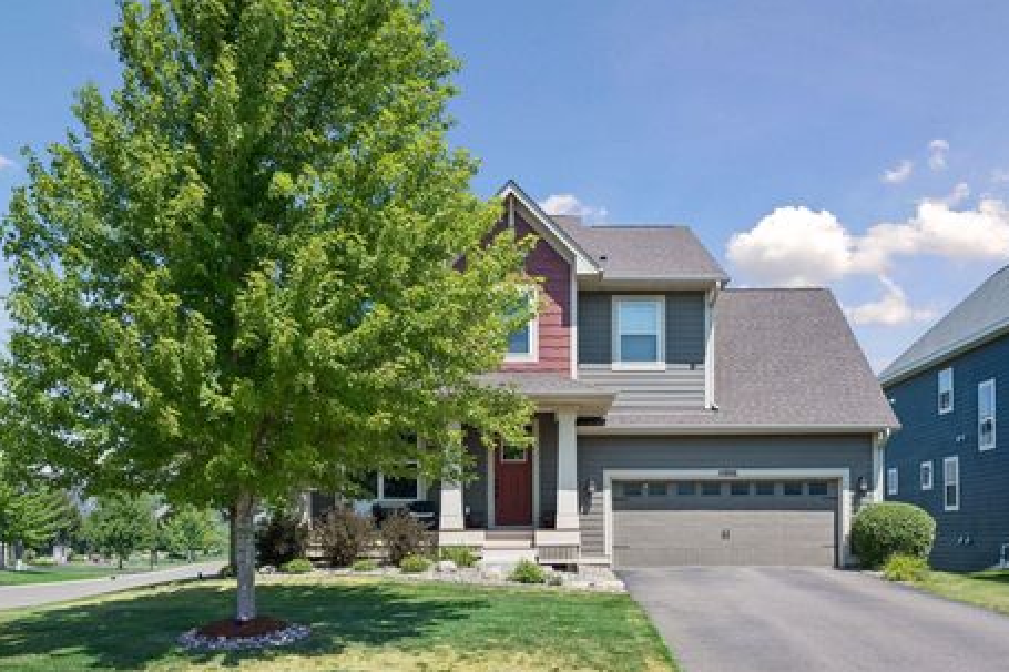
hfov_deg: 56.4
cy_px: 367
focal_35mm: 34
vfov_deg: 39.3
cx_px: 546
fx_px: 940
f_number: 9
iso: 400
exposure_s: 1/640
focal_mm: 30.5
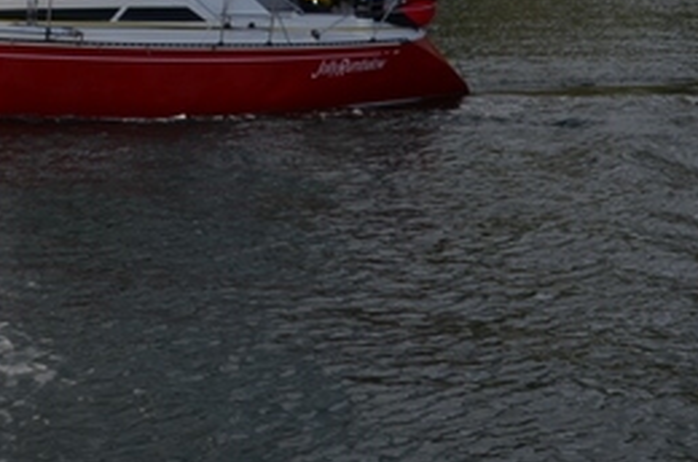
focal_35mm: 120
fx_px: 2321
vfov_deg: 11.0
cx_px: 35
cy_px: -191
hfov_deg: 16.8
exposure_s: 1/200
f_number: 10
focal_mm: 26
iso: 100
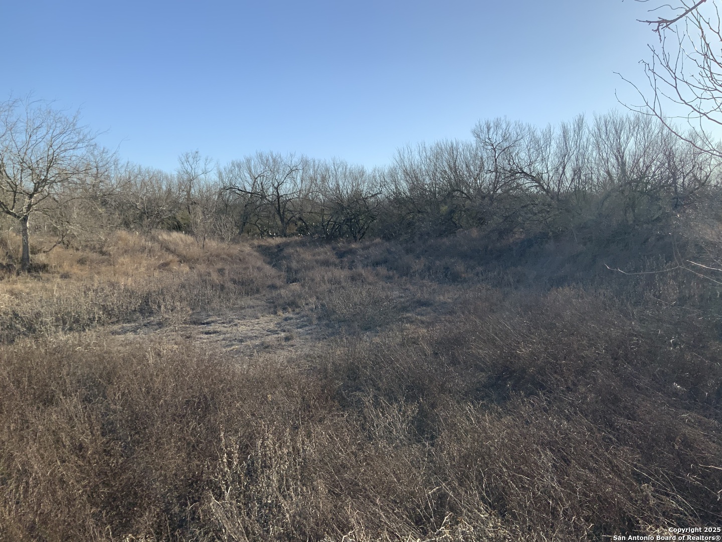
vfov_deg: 48.2
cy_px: 271
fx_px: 605
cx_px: 361
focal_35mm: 29
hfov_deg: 61.7
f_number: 1.8
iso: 16
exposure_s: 1/1730
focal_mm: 3
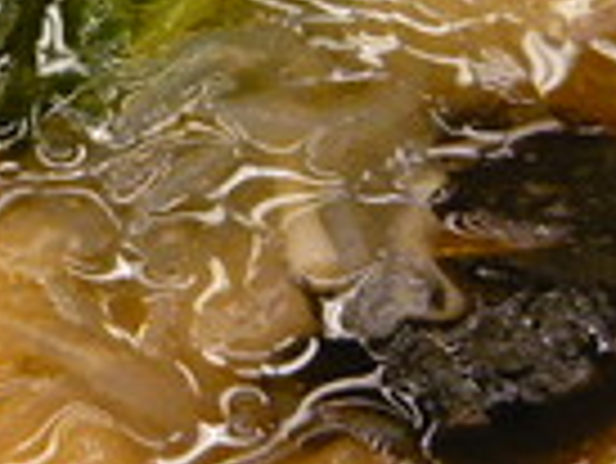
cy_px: -16
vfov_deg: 14.4
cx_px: 22
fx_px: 1799
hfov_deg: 19.0
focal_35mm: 101
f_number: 2.8
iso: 400
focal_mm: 5.5
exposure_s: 1/15
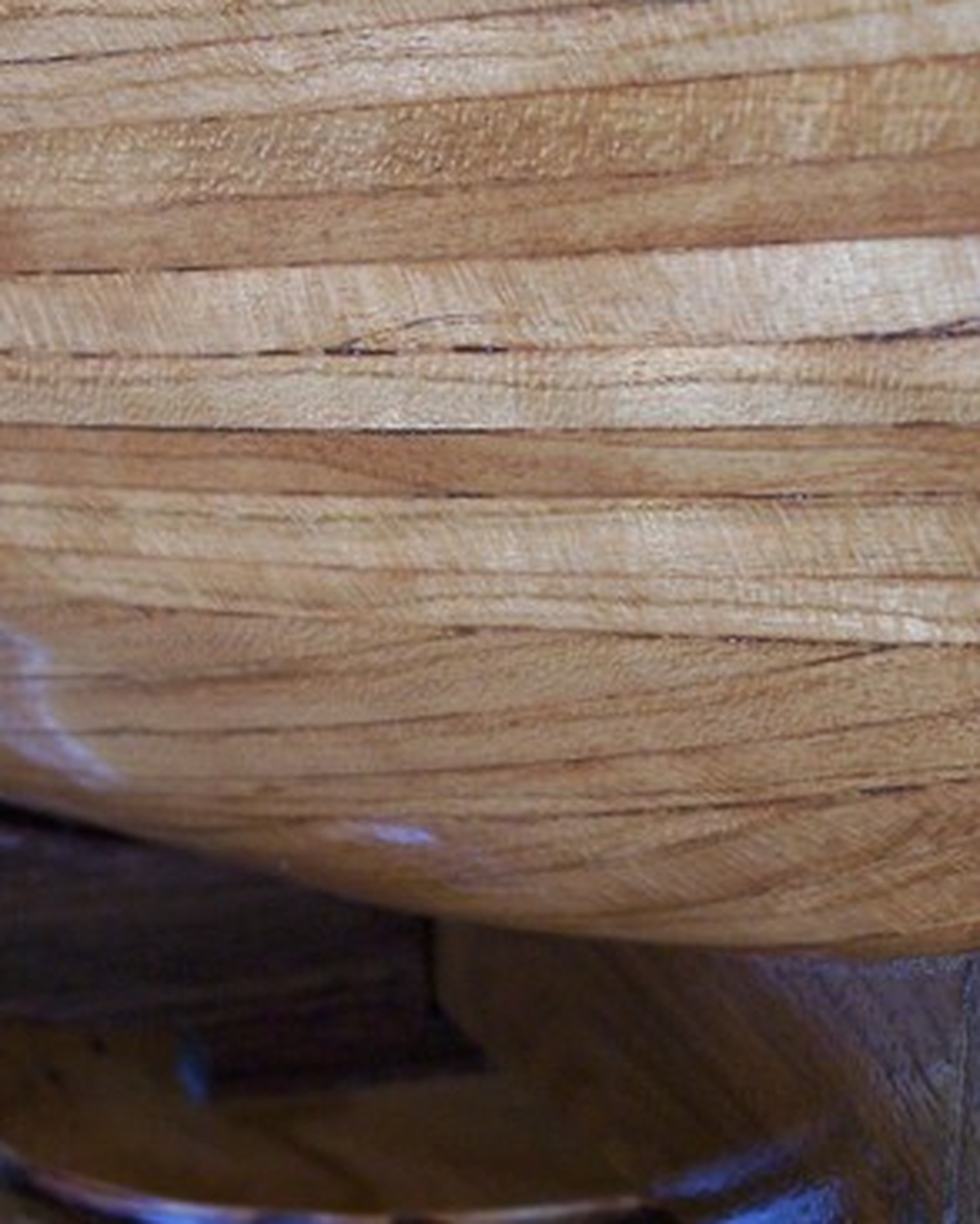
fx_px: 4023
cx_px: 428
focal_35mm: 111
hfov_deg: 13.9
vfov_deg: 17.3
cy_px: 582
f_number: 4
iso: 200
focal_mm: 13.3
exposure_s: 1/30
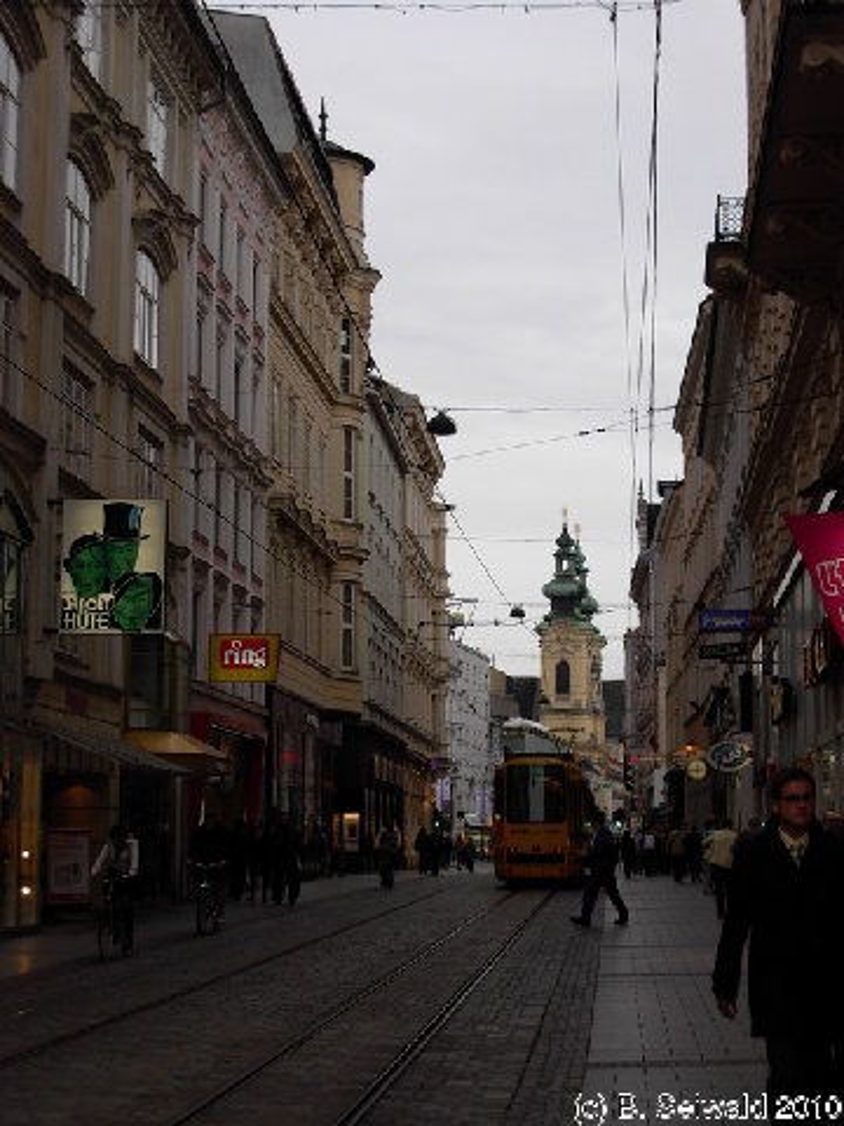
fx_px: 2276
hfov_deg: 21.0
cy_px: 563
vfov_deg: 27.8
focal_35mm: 70
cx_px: 422
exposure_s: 1/117
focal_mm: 11.5
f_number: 3.5
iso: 79
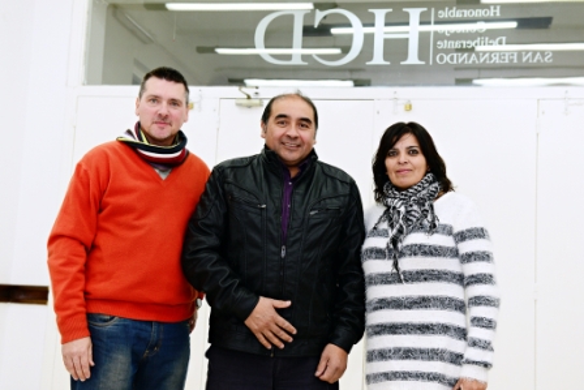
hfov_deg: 39.6
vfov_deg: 27.0
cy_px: 195
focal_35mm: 50
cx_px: 292
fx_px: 811
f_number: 5
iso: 640
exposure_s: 1/100
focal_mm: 50
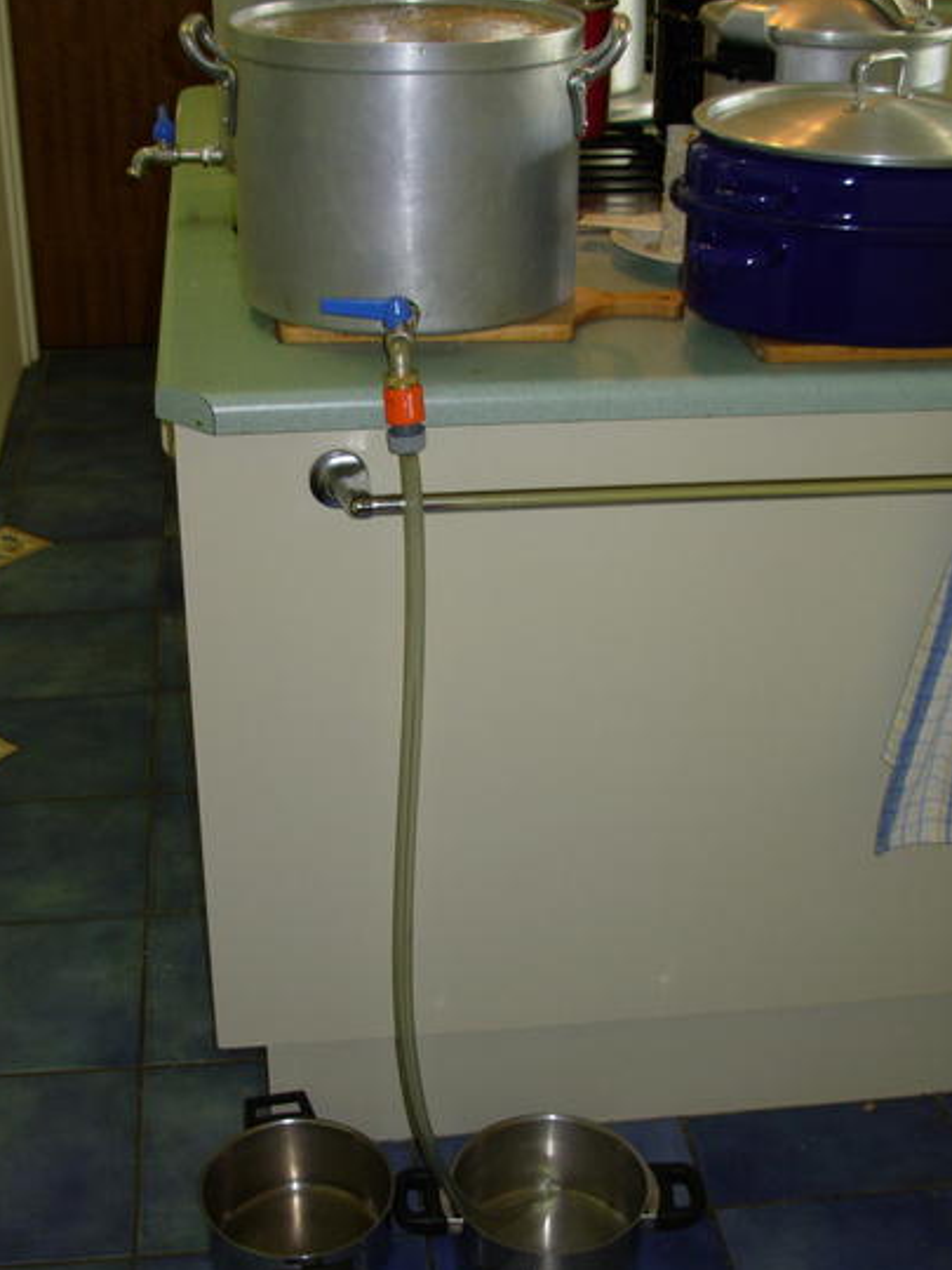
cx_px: 428
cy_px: 673
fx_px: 1833
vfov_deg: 38.2
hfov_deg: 29.1
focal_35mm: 50
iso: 50
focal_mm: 7.5
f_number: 3.1
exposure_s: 1/32
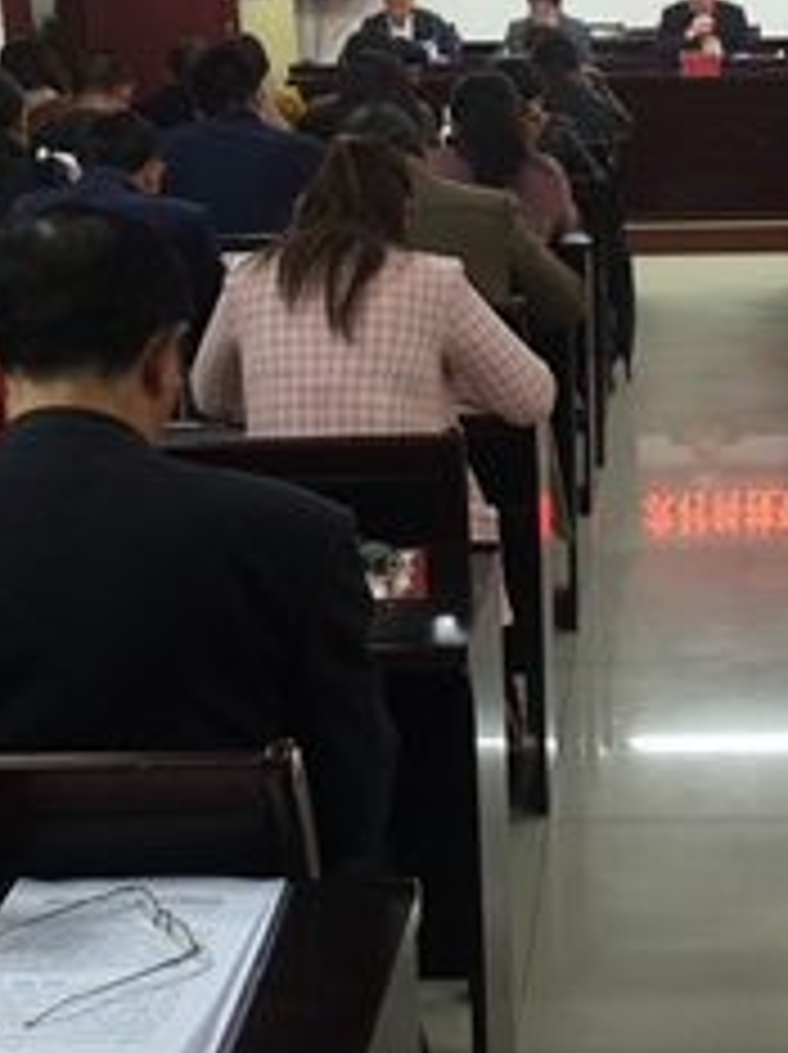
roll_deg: -0.1
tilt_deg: -14.8
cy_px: 497
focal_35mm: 62
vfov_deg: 31.2
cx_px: 657
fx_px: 1885
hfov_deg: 23.2
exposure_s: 1/17
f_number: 2.2
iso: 80
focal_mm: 4.15
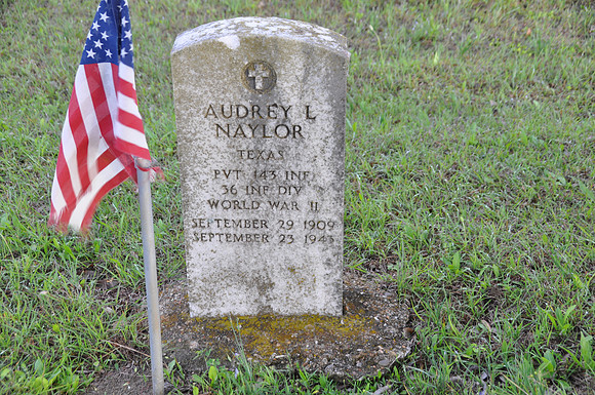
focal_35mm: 69
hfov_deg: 29.3
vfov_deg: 19.7
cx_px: 298
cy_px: 198
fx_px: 1139
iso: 200
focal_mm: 46
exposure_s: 1/40
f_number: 6.3
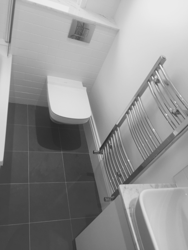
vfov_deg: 61.7
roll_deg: -29.6
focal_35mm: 29
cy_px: 125
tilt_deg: -42.4
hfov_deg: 48.2
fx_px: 210
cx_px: 94
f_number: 2.2
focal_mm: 4.15
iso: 32
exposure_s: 1/50
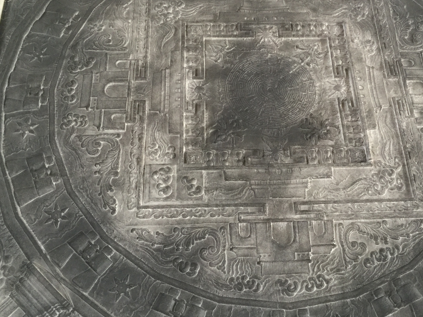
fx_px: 538
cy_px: 139
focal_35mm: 44
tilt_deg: -59.7
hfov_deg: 42.7
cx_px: 259
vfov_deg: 32.8
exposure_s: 1/17
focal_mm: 4.15
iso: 125
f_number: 2.2
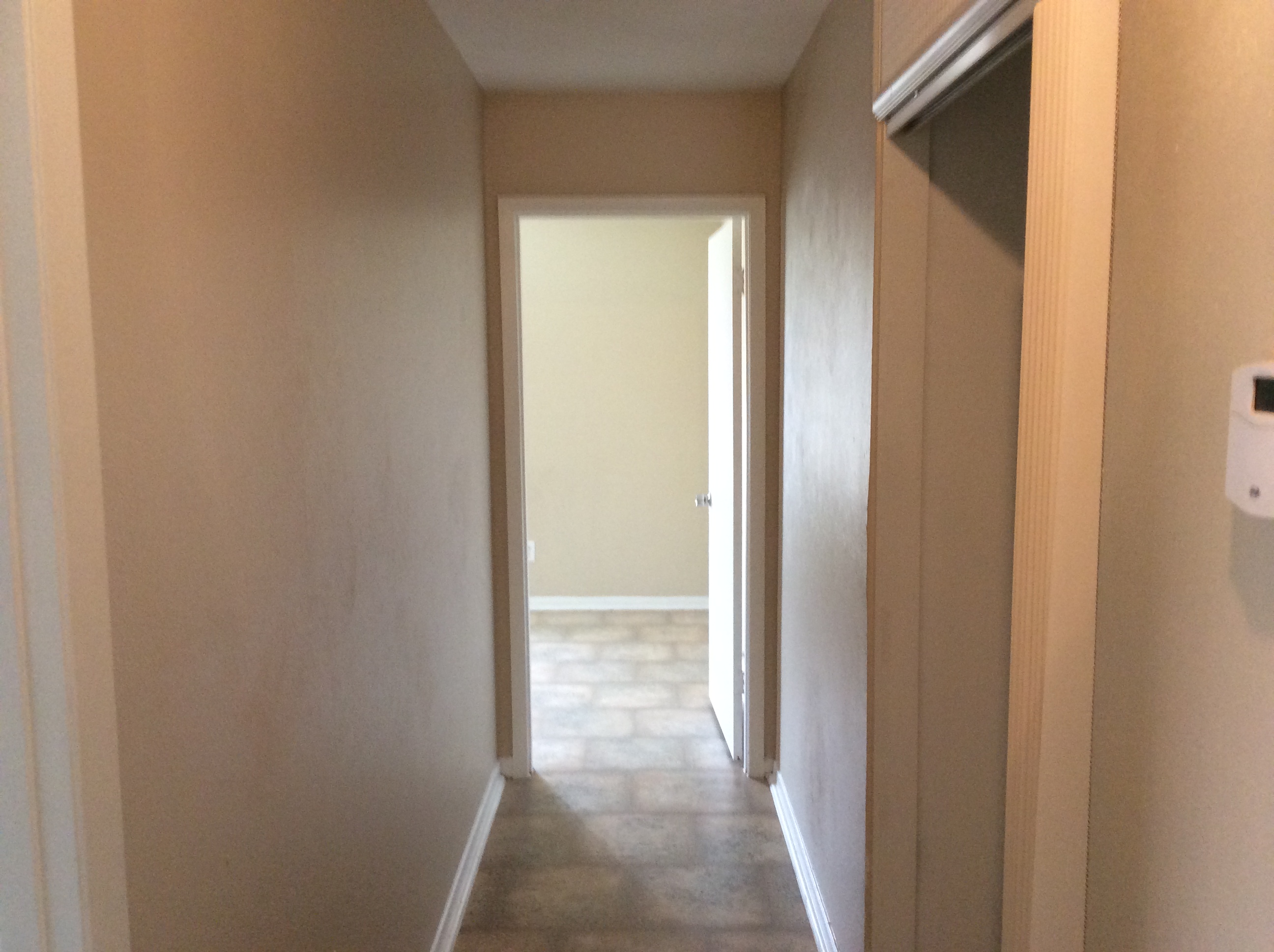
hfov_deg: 55.4
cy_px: 476
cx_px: 637
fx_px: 1213
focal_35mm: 33
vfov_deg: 42.8
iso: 125
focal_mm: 3.3
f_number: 2.4
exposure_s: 1/24
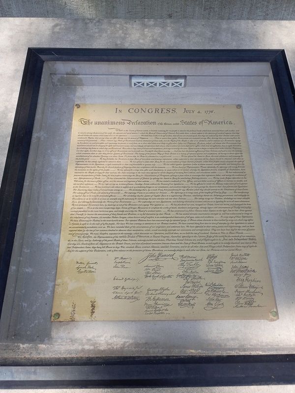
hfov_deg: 48.2
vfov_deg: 61.7
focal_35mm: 29
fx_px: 330
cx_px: 148
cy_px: 196
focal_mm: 4.27
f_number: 1.8
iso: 100
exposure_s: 1/566
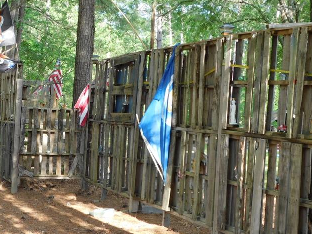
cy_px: 102
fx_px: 667
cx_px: 77
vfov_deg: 19.9
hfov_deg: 26.0
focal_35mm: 74
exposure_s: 1/100
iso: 125
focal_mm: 8
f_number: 3.7
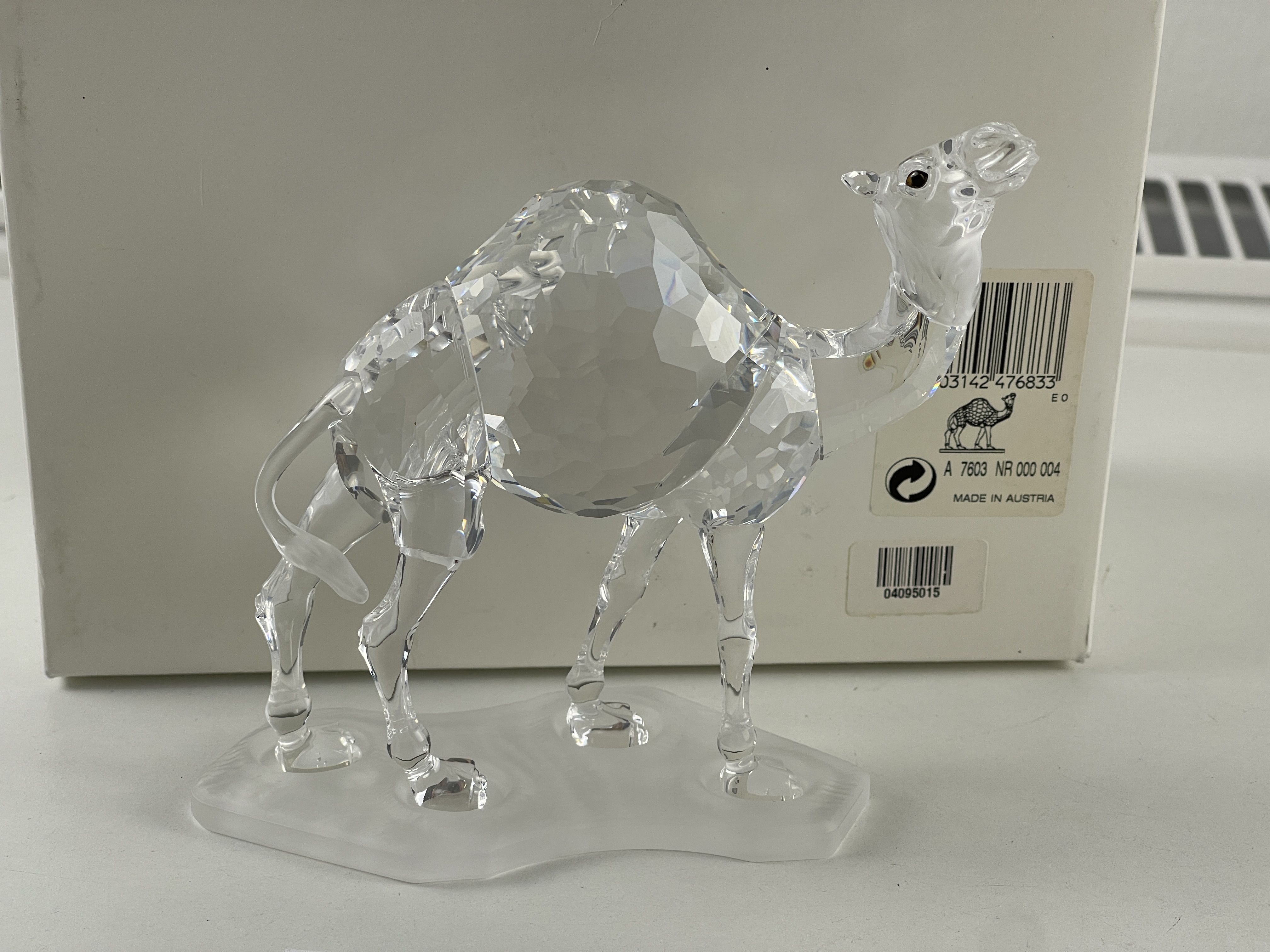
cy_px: 476
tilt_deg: -23.6
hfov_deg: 30.3
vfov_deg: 22.9
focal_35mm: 64
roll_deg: -2.0
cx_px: 635
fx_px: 2348
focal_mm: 7.5
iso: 25
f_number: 2.2
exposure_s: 1/100
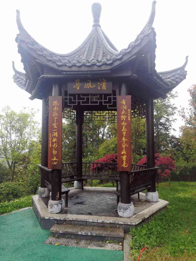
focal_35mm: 27
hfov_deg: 51.4
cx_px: 98
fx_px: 204
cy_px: 130
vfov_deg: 65.3
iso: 80
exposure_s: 1/100
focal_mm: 4.75
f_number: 1.8
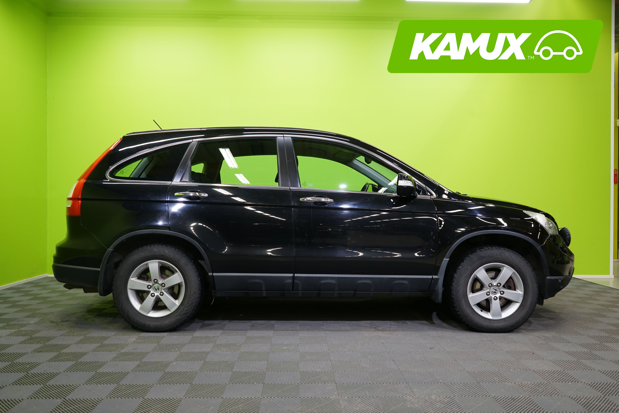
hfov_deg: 63.7
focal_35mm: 29
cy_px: 206
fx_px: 499
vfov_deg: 45.0
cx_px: 310
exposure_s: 1/25
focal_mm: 29
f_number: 5.6
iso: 500
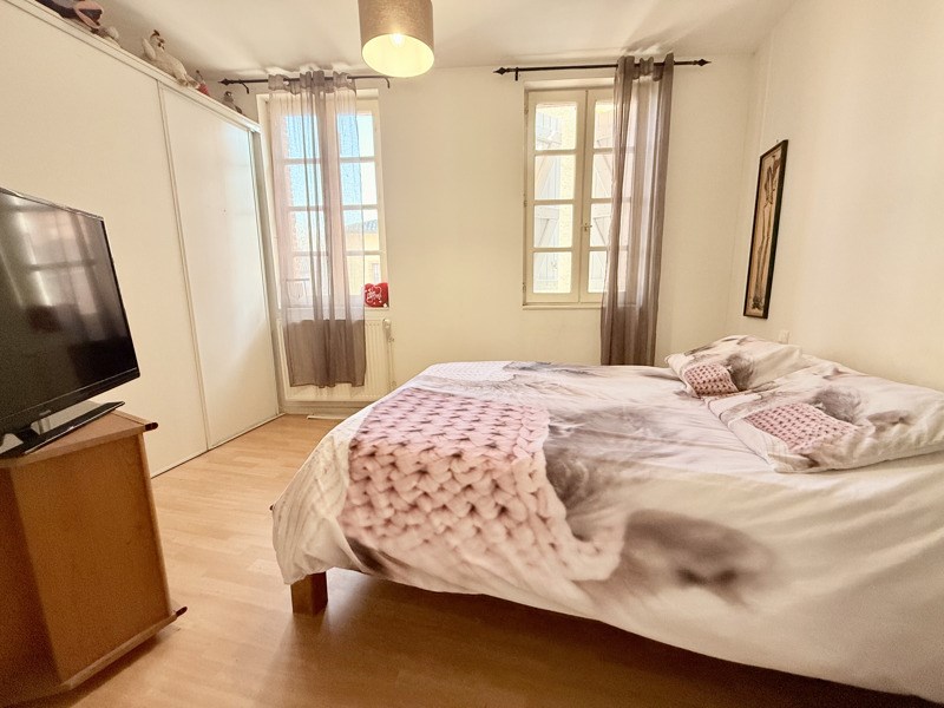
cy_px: 354
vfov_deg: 85.7
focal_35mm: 14
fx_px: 382
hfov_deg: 102.1
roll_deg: +0.8
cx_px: 472
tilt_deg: -9.5
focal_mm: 2.22
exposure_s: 1/99
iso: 250
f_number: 2.2
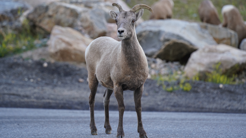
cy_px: 60
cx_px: 123
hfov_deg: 11.4
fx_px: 1233
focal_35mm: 189
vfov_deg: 6.4
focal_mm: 180
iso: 320
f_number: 4
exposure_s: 1/200
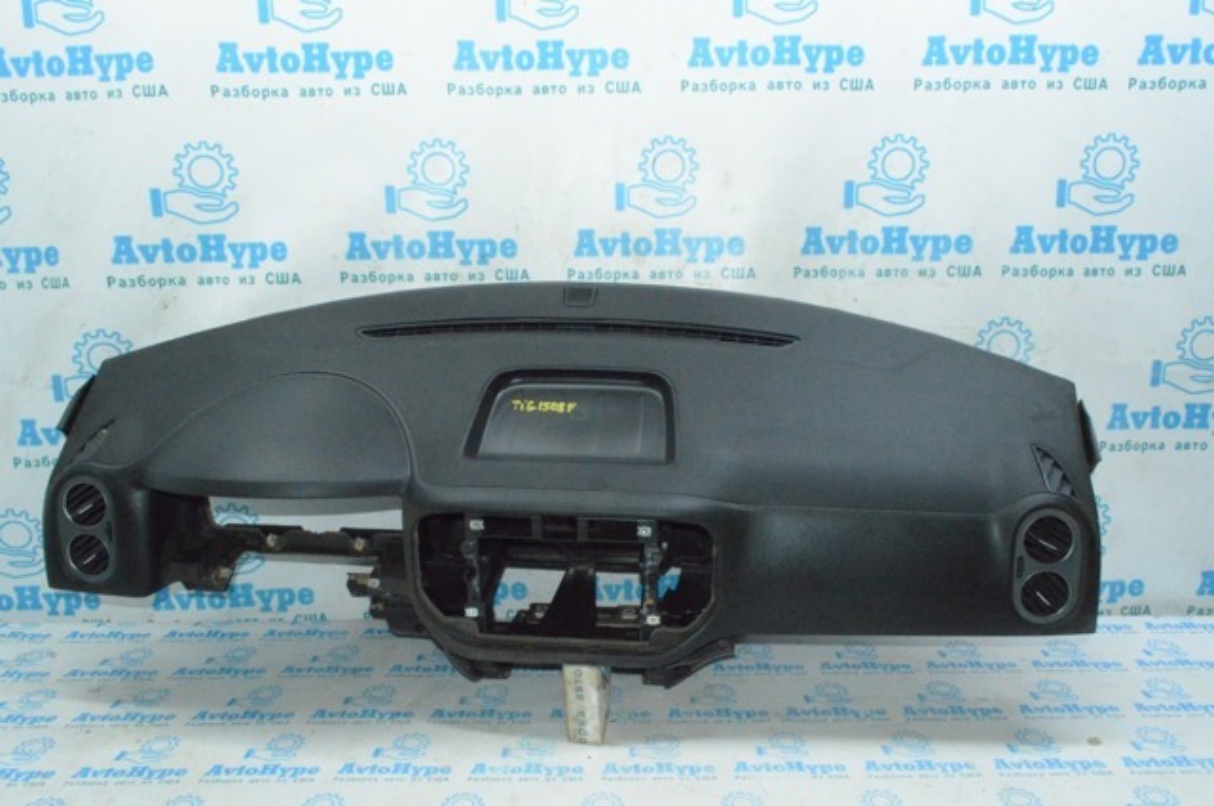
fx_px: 909
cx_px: 607
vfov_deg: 47.8
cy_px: 403
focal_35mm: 27
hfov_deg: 67.4
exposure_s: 1/50
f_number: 22
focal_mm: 18
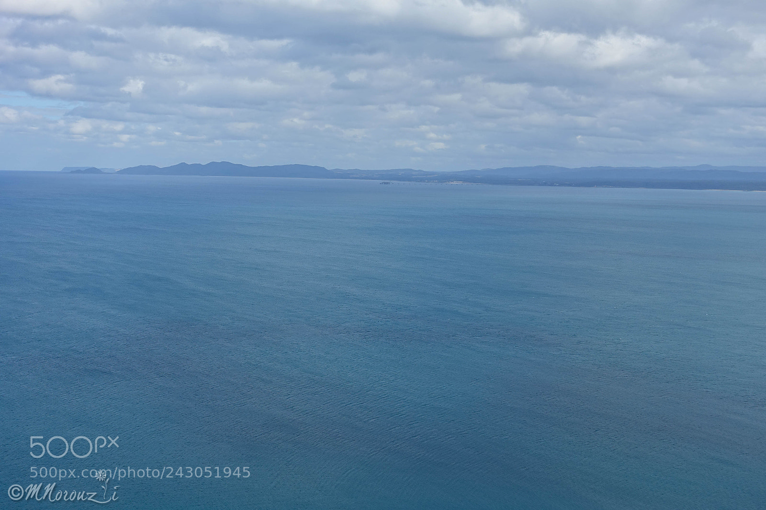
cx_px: 383
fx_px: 1000
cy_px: 255
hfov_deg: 41.9
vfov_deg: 28.6
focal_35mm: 47
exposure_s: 1/125
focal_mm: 17.06
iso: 125
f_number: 4
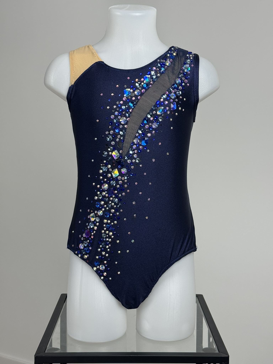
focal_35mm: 48
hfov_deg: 30.3
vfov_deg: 39.7
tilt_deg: -5.8
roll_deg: -0.1
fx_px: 505
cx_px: 136
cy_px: 182
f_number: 1.78
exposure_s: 1/100
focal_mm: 6.76
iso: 80
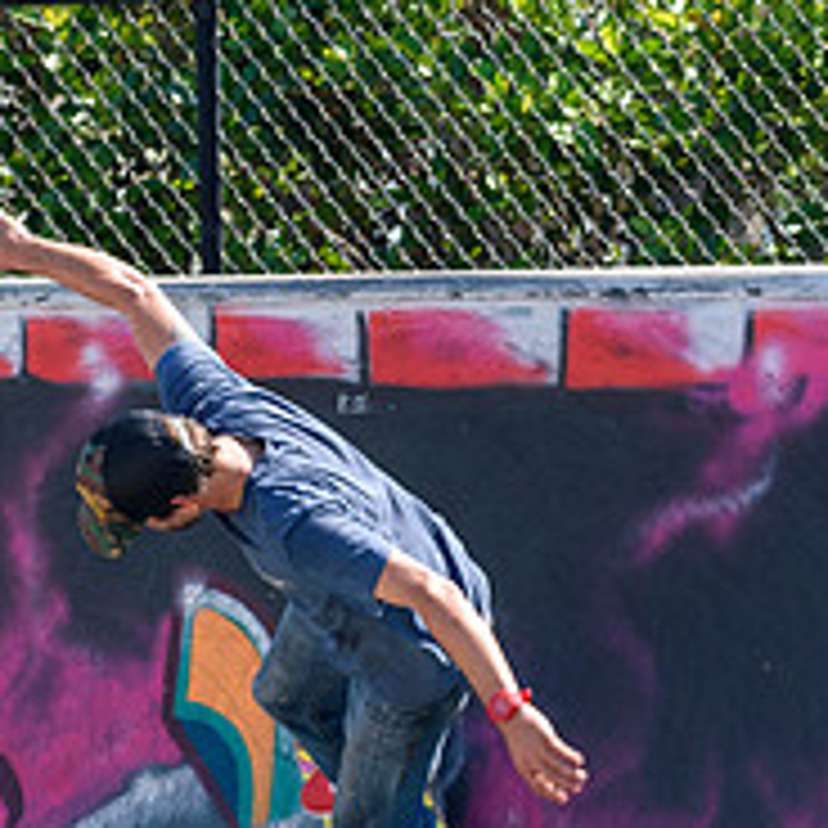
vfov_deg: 3.4
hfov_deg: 3.4
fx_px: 14126
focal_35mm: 522
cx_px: 410
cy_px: 776
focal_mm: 130
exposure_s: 1/640
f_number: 6.3
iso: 200
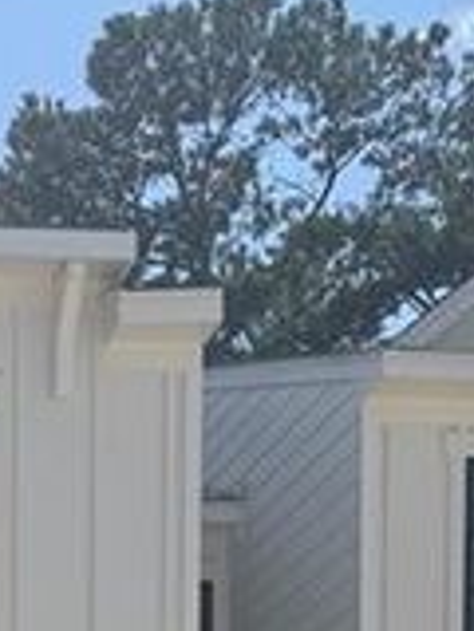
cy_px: 1264
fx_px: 1826
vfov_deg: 15.6
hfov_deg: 13.4
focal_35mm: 100
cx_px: -367
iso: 80
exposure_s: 1/6711
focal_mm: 6.76
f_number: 1.78
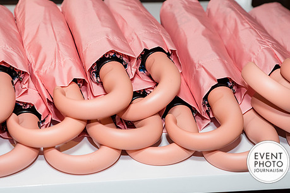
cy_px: 81
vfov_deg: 14.9
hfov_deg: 22.1
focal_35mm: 92
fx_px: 741
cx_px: 128
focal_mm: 70
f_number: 5
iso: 800
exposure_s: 1/125
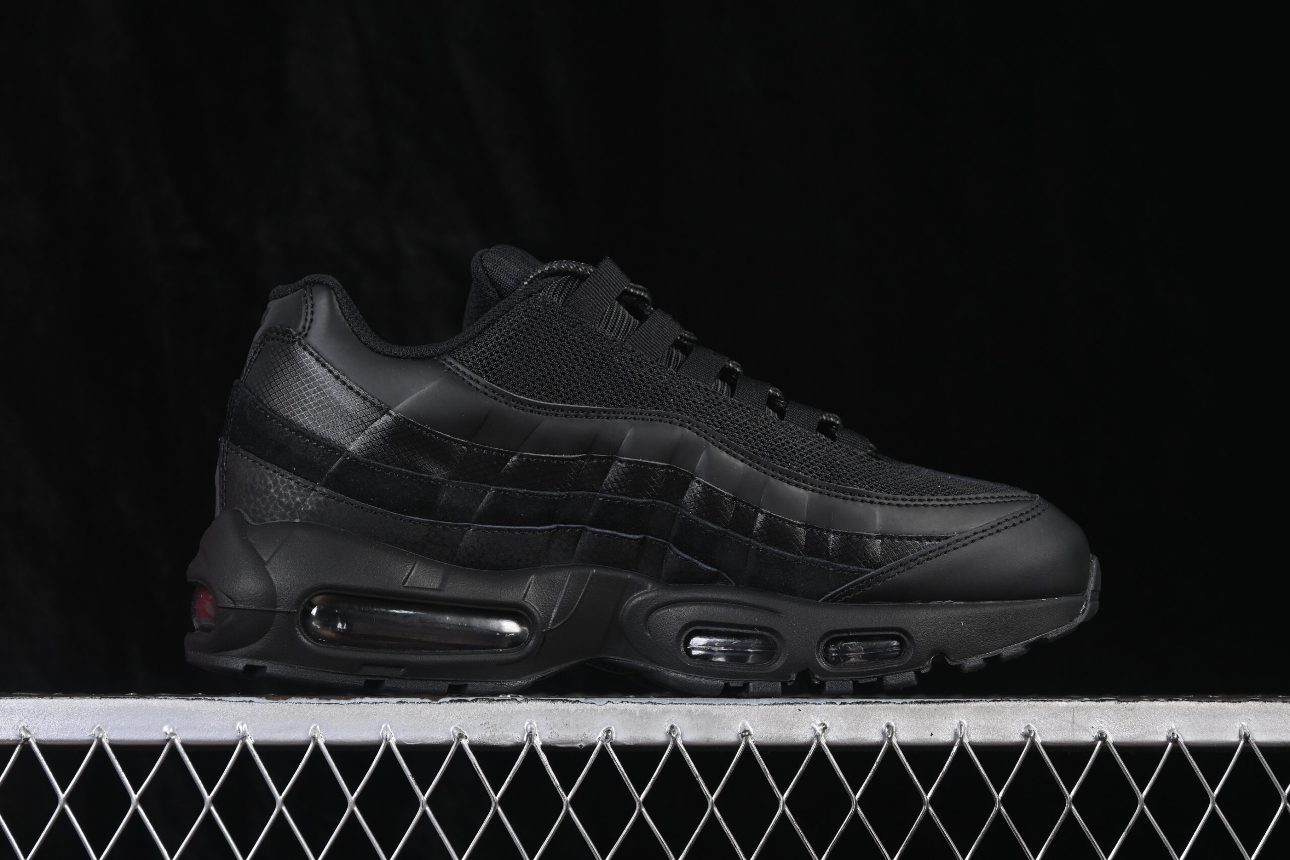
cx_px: 645
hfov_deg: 27.0
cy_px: 430
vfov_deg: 18.2
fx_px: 2687
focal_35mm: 75
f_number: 6.3
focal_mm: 50
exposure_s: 1/60
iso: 160
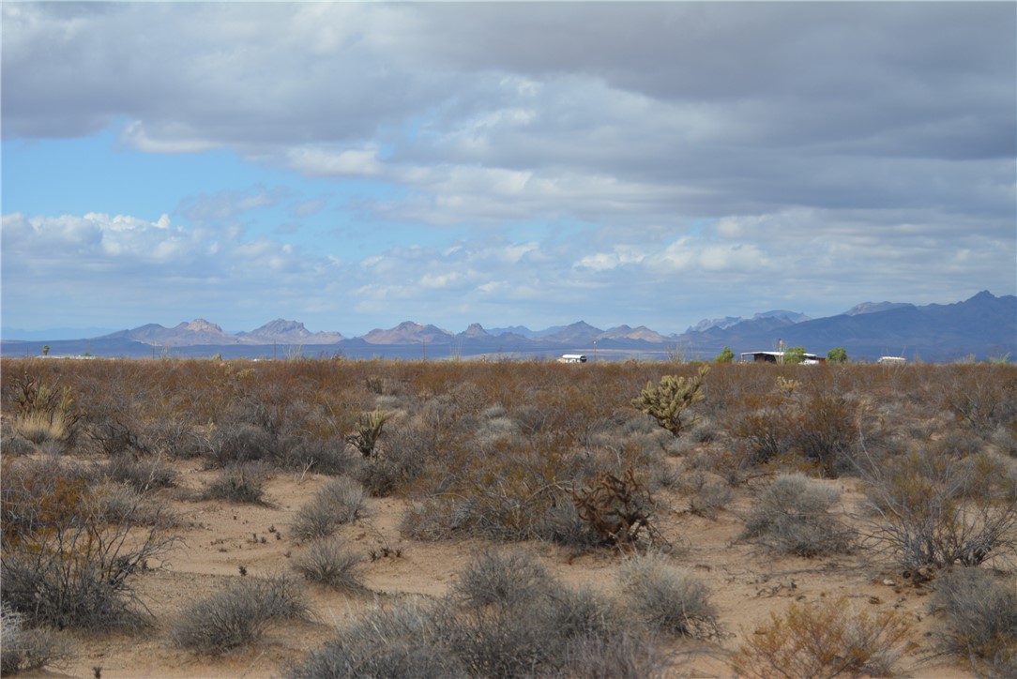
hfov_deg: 24.6
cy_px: 340
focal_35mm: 82
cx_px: 508
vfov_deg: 16.6
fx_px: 2332
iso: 400
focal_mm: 55
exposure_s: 1/2000
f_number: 7.1
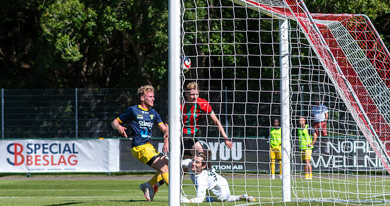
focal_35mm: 200
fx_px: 2039
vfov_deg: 5.8
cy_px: 147
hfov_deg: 10.9
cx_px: 258
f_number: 3.5
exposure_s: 1/2000
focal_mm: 70
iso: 140
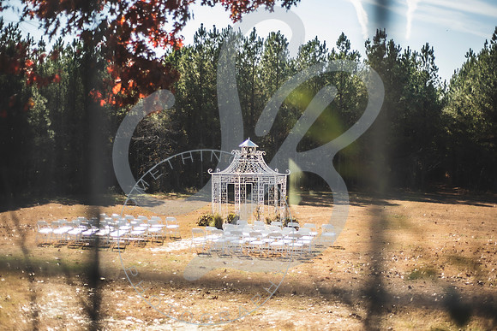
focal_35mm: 50
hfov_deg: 39.6
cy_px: 166
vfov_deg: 27.0
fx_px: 690
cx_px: 248
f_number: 1.8
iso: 100
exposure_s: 1/1600
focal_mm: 50
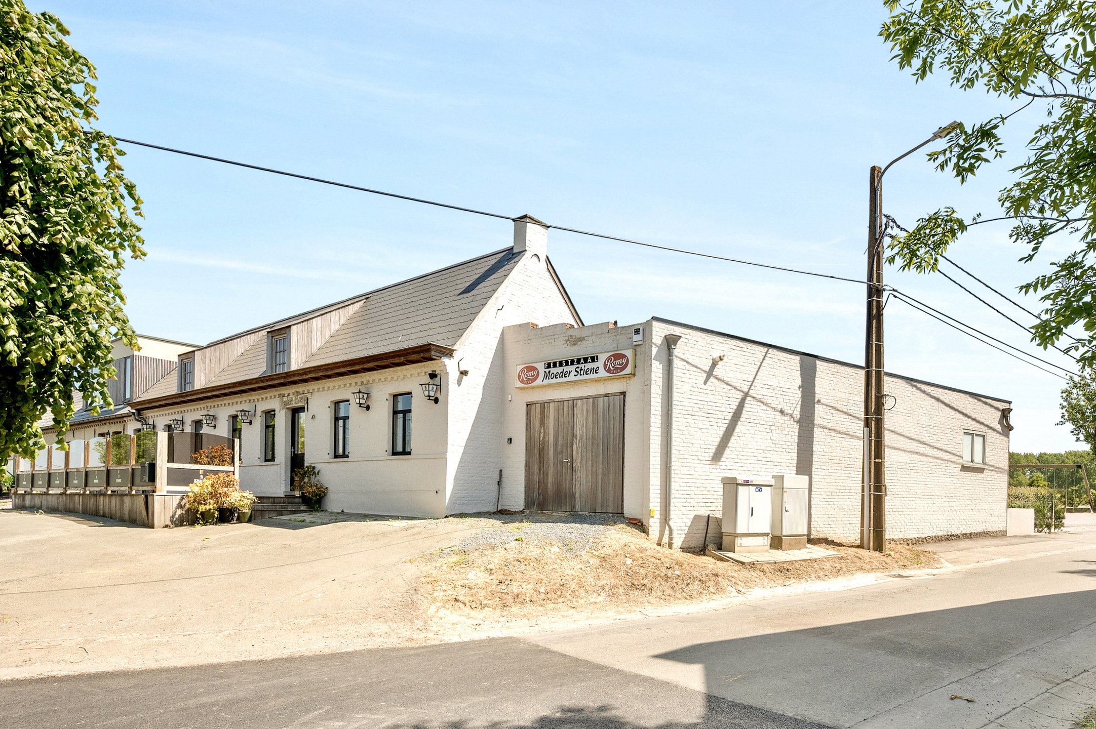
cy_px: 364
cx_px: 548
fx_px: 472
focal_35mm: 16
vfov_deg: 75.4
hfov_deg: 98.6
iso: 200
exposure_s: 1/160
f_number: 13
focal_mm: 15.5
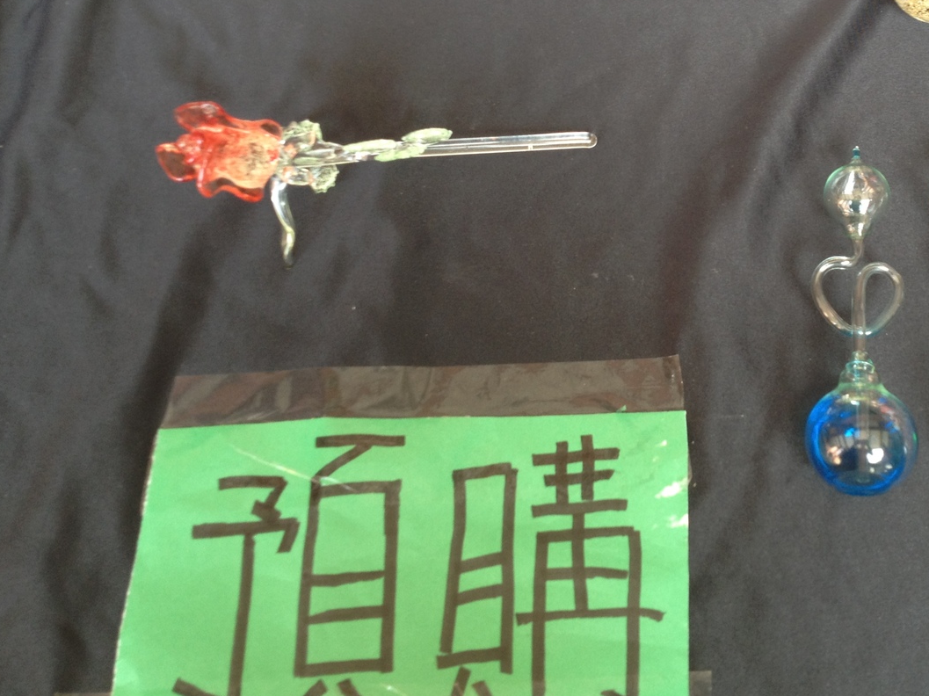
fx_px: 1422
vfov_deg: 27.3
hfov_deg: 35.5
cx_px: 683
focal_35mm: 53
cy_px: 208
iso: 64
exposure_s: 1/24
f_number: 2.4
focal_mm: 4.28
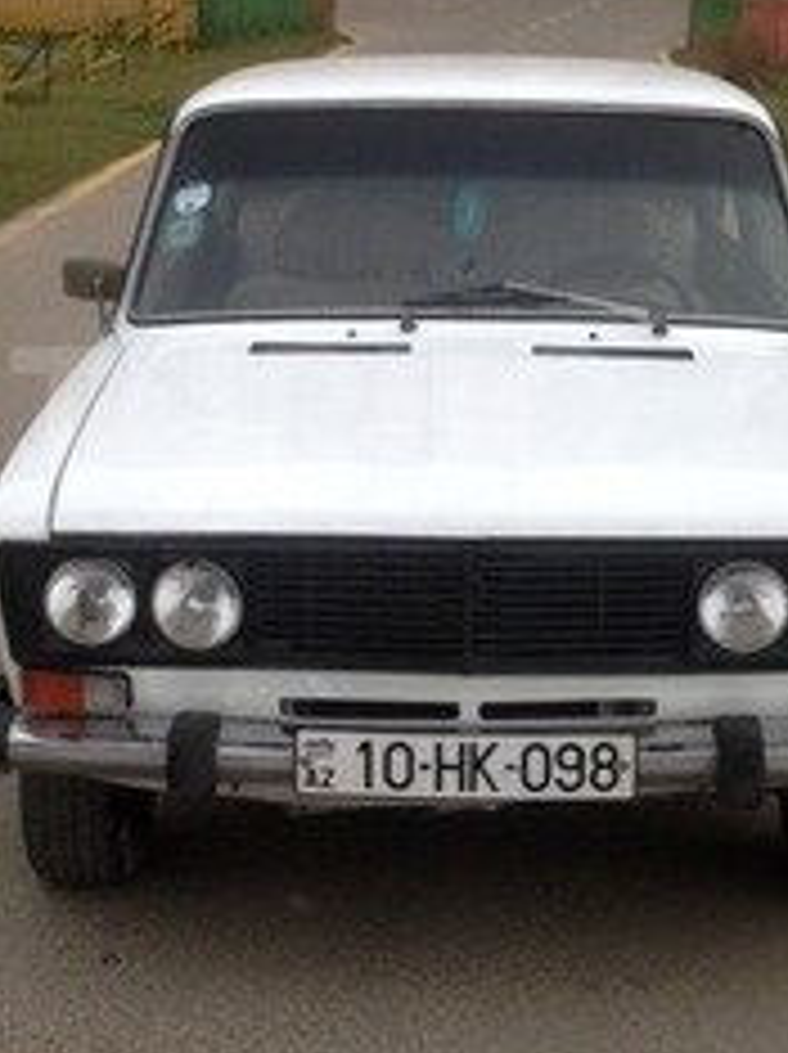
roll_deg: -0.8
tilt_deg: -13.9
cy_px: 414
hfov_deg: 20.9
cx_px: 473
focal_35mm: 70
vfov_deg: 27.7
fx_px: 2129
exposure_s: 1/630
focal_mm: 4.12
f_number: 2.4
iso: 50
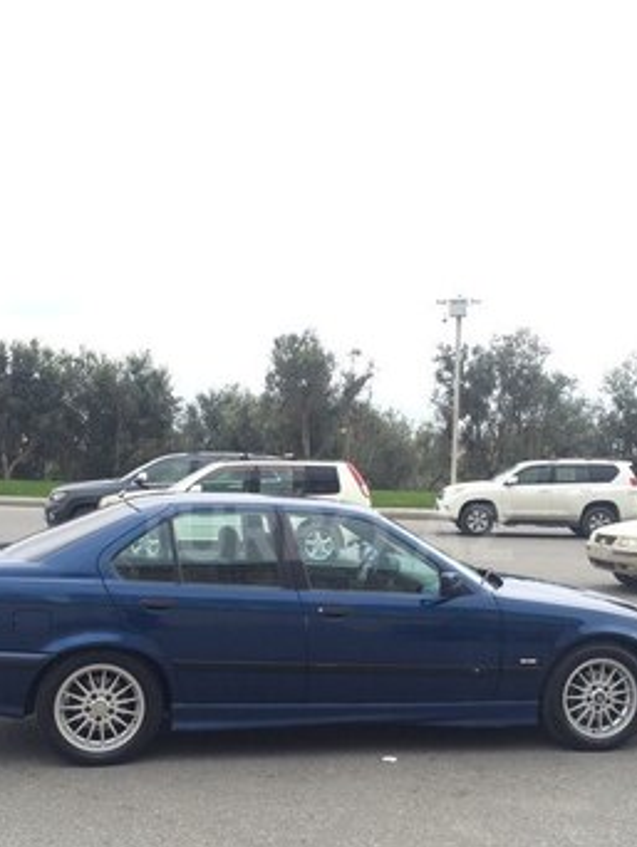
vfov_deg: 44.4
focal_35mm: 42
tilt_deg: -7.2
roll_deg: +0.3
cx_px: 322
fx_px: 1029
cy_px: 532
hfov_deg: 34.4
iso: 32
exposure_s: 1/237
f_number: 2.2
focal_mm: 4.15
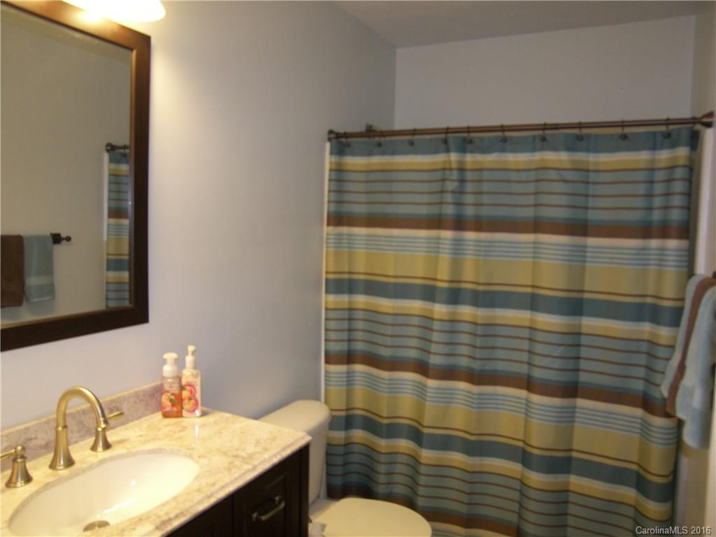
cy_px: 268
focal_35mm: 25
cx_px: 358
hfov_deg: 69.4
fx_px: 517
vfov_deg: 54.9
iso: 100
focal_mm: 5.3
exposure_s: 1/30
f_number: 2.8
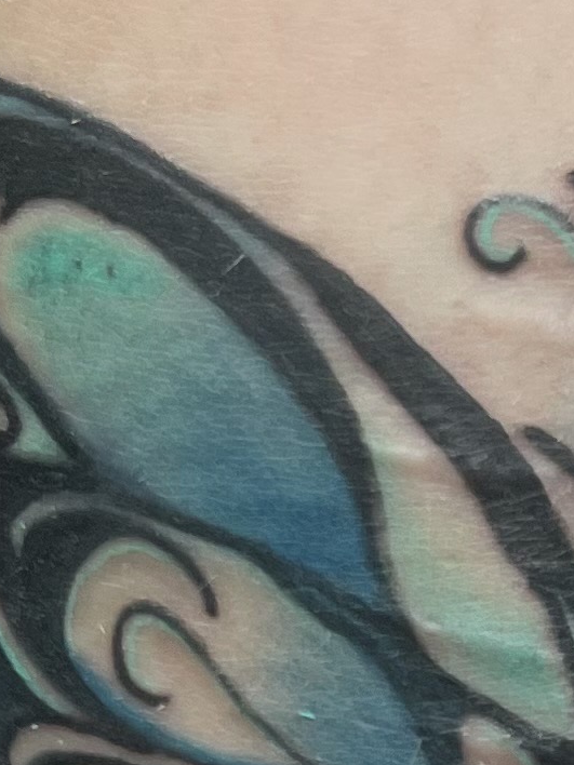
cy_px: 1432
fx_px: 3272
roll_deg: +3.4
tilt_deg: -41.2
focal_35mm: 148
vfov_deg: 12.1
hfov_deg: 9.8
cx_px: 760
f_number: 1.6
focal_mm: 5.1
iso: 200
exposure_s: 1/60
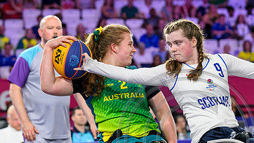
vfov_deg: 6.0
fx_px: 1367
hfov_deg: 10.6
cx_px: 229
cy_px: 123
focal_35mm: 203
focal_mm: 89
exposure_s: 1/1600
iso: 2500
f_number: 3.2
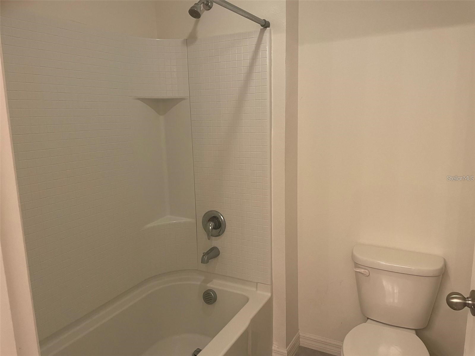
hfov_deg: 67.3
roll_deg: +1.8
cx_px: 238
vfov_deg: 53.1
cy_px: 178
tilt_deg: -8.9
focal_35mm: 26
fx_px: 357
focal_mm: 4.2
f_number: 1.6
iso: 160
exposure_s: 1/60
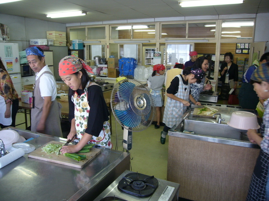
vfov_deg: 49.7
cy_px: 100
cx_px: 134
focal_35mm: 28
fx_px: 218
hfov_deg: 63.4
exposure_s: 1/30
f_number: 2.8
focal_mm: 4.6
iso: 100
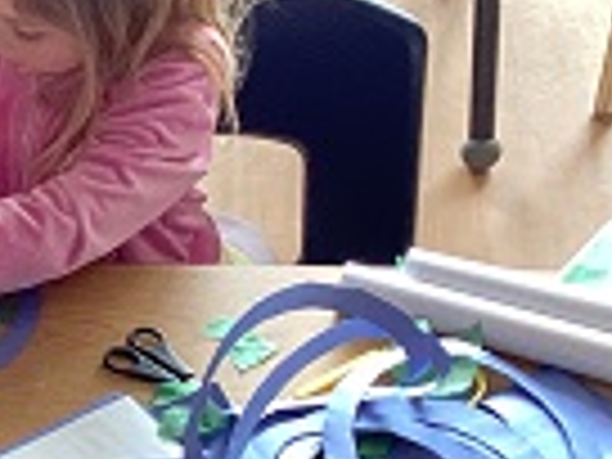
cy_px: 443
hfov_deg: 15.0
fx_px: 2015
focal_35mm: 114
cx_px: -486
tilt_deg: -47.6
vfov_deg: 12.9
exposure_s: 1/60
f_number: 2.4
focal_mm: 3.3
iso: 100
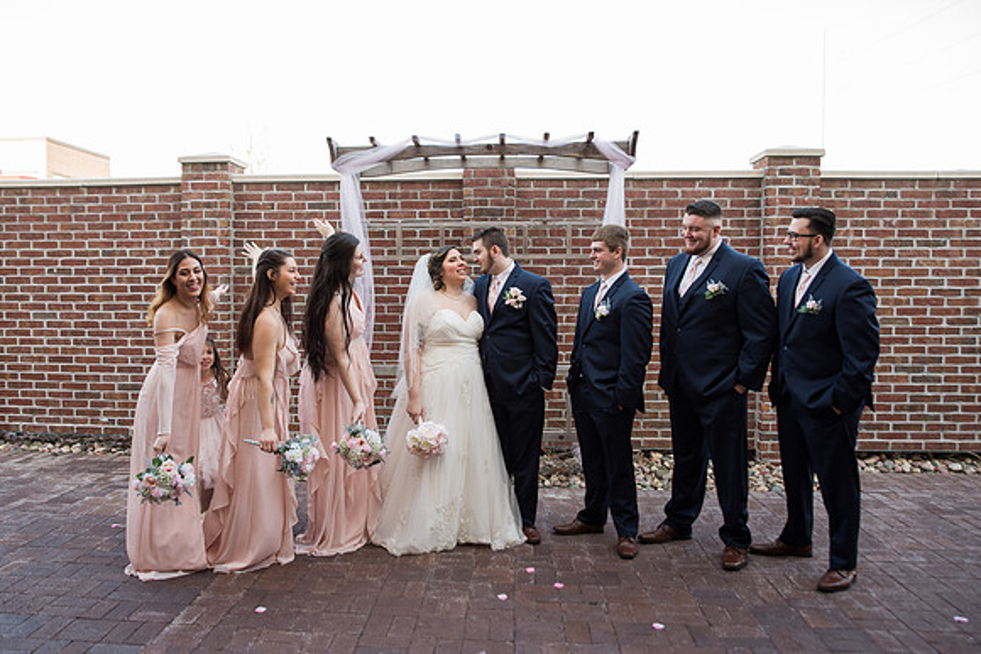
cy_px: 327
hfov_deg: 64.1
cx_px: 440
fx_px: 782
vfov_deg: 45.4
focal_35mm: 29
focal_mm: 26
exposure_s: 1/200
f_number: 3.5
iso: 320
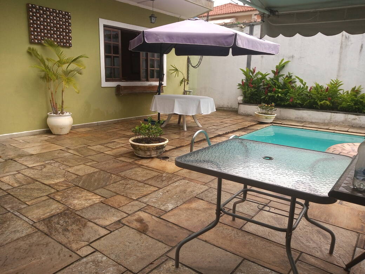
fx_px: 211
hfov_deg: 81.7
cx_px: 182
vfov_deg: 66.0
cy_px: 137
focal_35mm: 20
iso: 112
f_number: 2
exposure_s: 1/431
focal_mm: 3.54
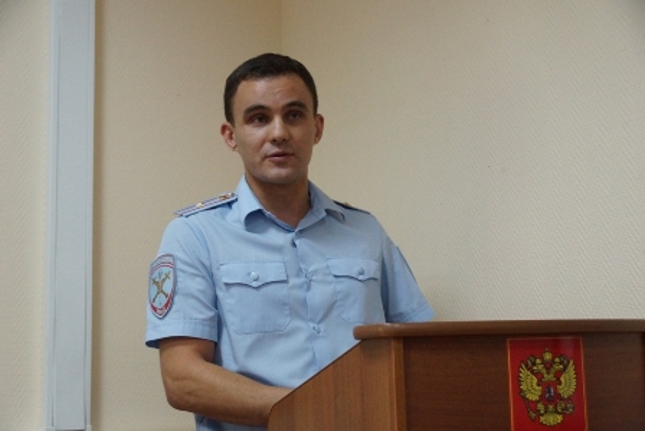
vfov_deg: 25.8
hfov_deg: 37.8
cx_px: 322
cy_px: 216
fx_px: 941
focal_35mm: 52
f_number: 5
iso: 2500
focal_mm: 35
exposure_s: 1/80
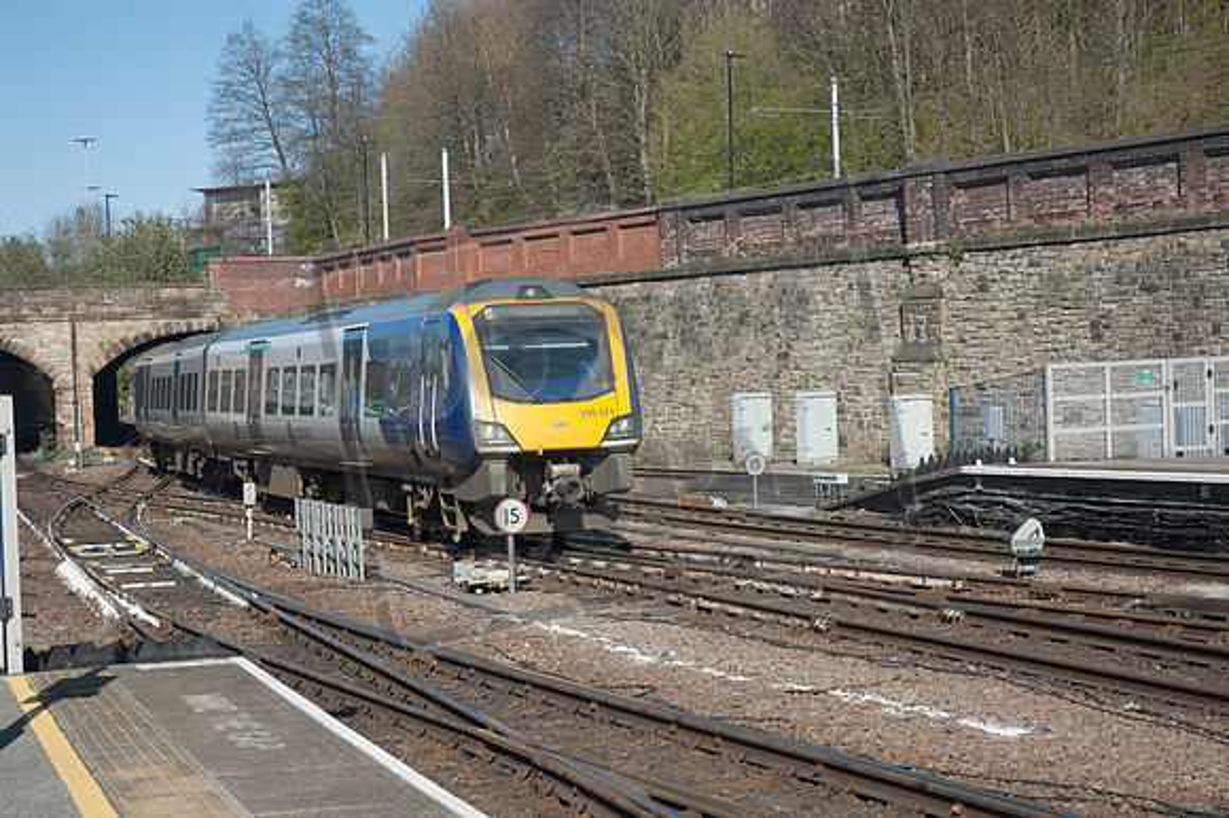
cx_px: 614
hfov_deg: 28.1
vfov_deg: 18.9
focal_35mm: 72
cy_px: 409
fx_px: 2457
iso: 200
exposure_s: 1/1000
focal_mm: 48
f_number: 4.5
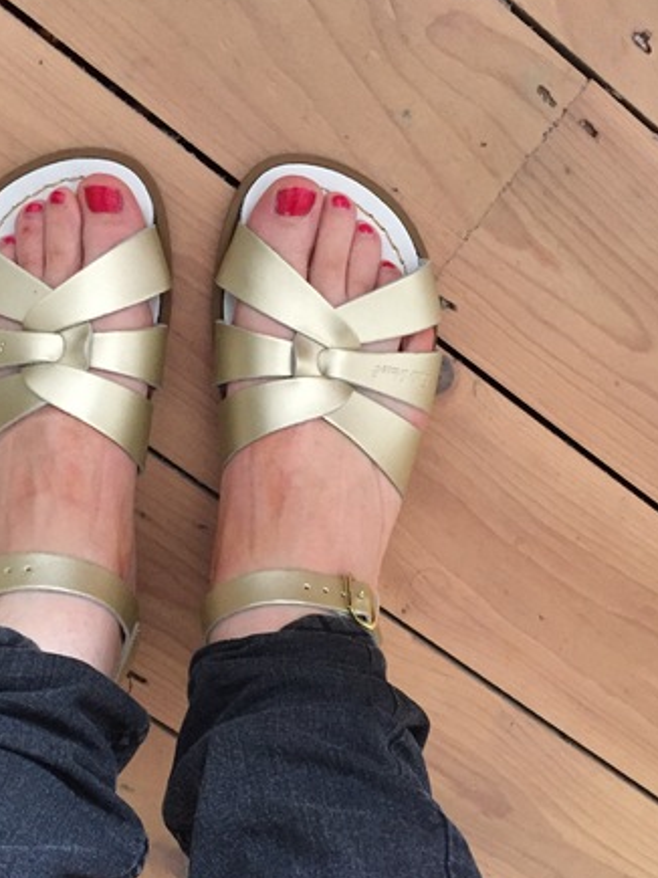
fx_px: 1014
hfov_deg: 35.6
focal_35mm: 40
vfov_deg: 46.4
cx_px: 220
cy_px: 543
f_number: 2.2
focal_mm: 4.15
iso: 400
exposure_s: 1/17
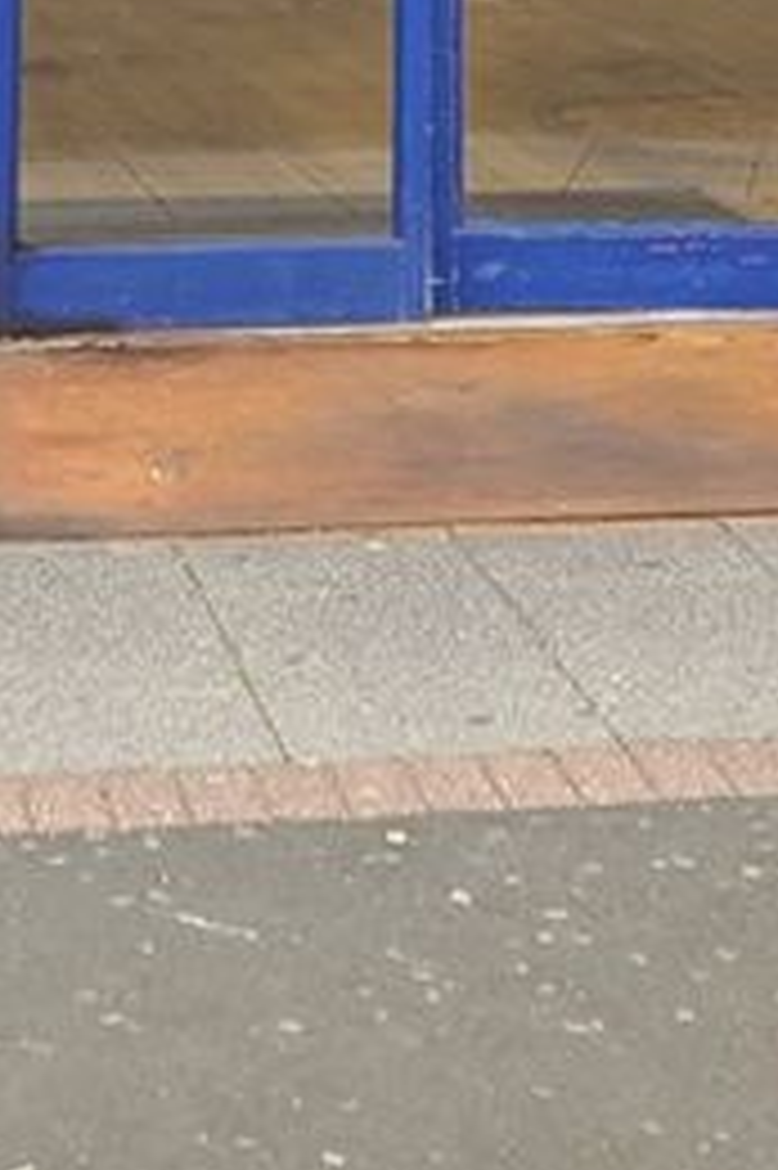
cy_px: -700
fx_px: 3603
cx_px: 328
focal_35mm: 111
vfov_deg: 16.4
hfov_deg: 12.3
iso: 20
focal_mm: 7
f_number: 1.8
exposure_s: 1/120
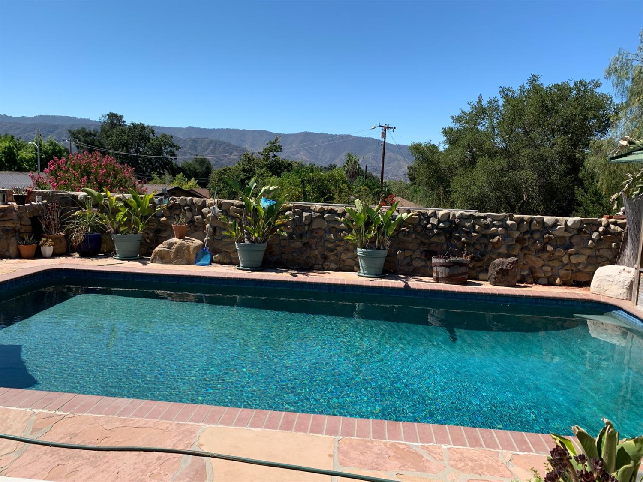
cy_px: 241
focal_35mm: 26
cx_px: 322
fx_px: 483
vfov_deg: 53.0
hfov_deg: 67.3
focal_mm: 4.25
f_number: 1.8
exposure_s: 1/2208
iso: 25
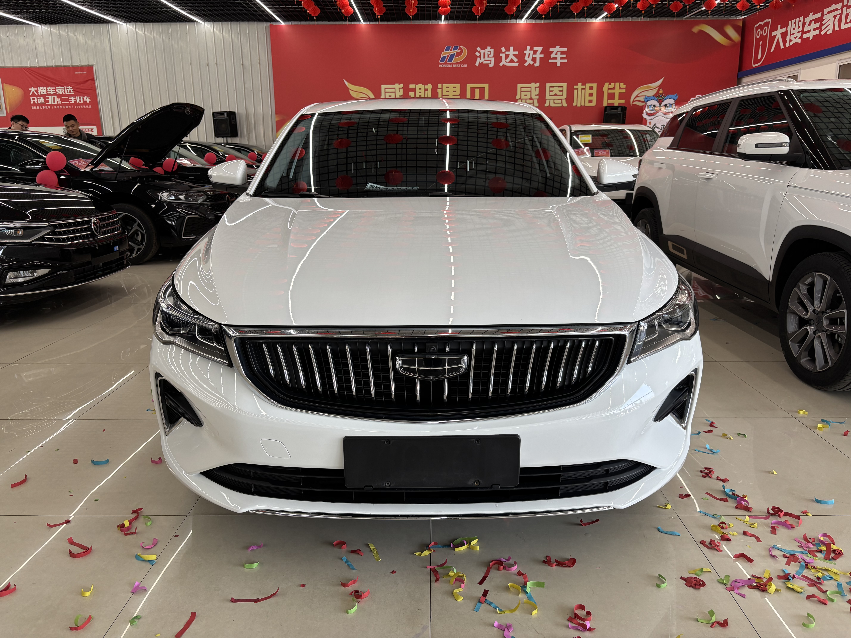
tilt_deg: -14.3
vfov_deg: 53.1
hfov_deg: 67.3
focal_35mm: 26
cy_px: 319
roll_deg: +0.2
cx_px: 426
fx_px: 639
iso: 64
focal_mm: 5.96
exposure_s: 1/100
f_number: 1.6
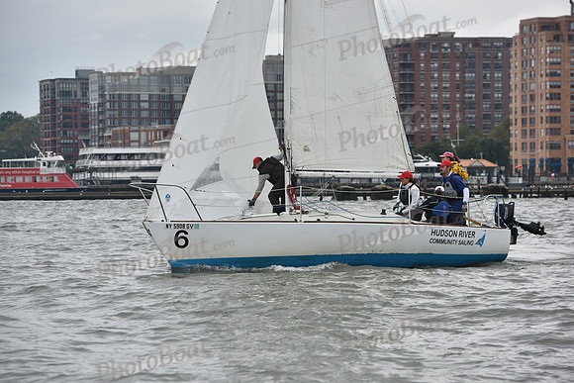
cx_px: 287
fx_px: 2233
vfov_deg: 9.8
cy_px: 192
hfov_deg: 14.7
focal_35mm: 140
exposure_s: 1/800
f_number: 6.3
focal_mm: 140
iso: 400
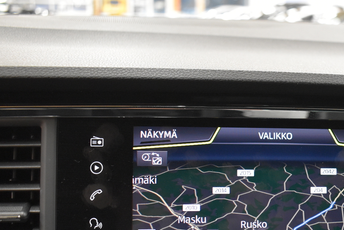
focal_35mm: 54
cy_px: 192
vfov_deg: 24.6
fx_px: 515
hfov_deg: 35.9
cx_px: 269
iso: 2500
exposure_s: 1/30
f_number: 3.8
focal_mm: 21
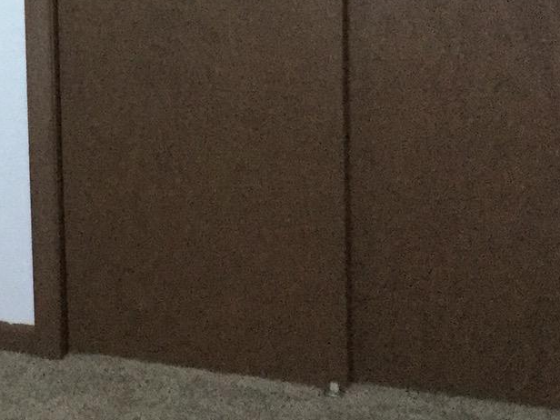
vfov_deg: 13.9
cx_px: -104
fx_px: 1666
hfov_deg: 18.2
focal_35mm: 103
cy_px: -83
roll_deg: +2.7
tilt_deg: -9.6
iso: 200
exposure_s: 1/20
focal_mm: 3.3
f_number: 2.4
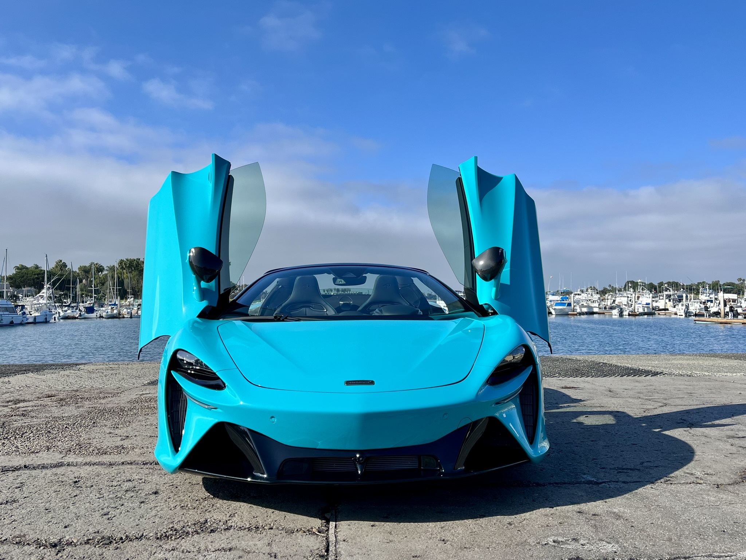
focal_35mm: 26
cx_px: 373
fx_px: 560
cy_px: 280
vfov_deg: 53.1
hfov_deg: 67.3
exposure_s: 1/2825
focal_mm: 5.1
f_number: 1.6
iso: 50
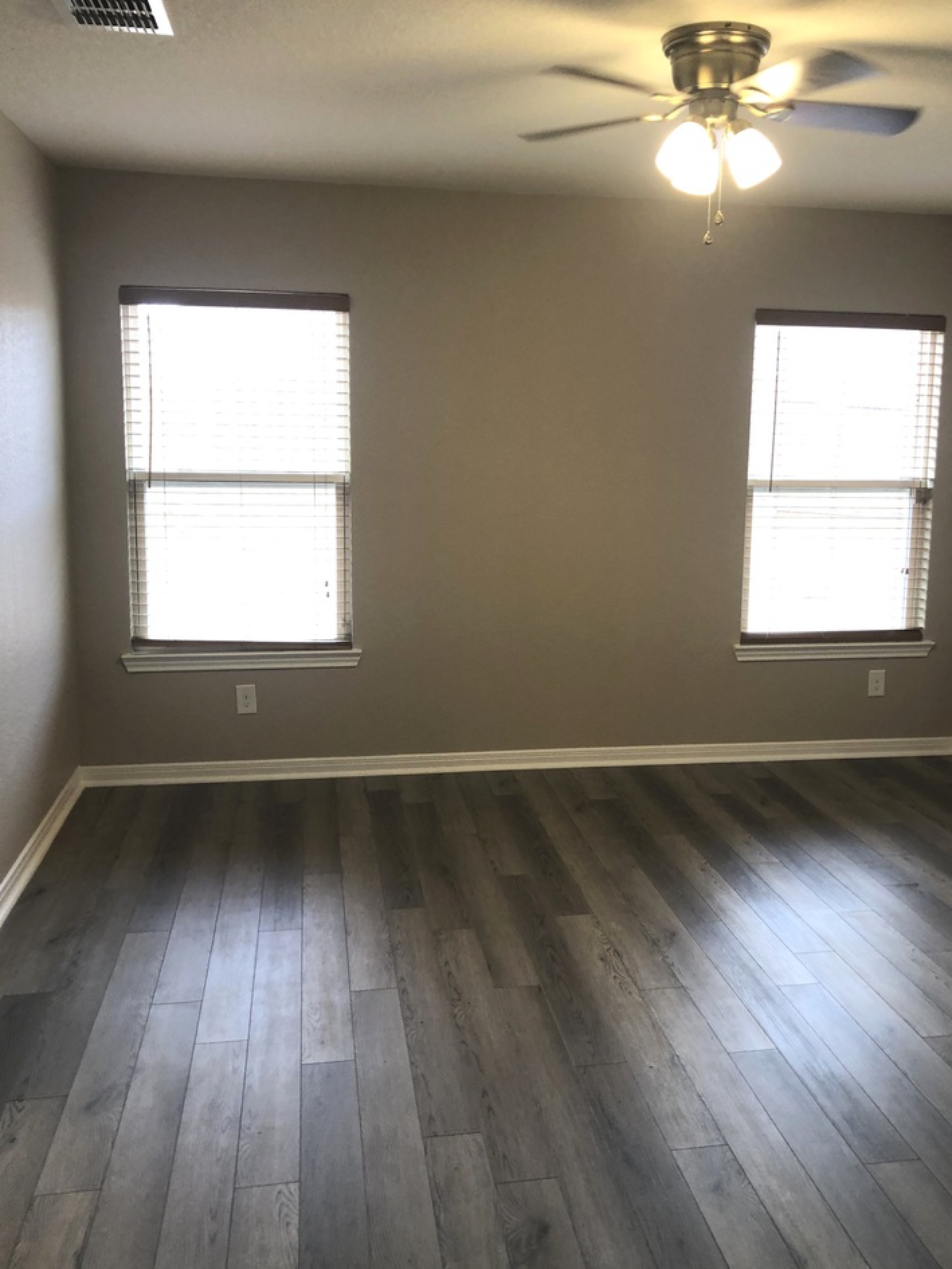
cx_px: 529
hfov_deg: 44.1
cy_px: 590
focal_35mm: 32
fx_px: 1173
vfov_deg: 56.8
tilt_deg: -9.0
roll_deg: -1.6
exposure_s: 1/24
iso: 32
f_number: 1.8
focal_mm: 3.99
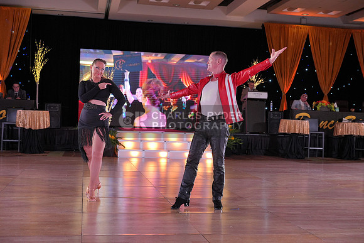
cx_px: 182
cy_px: 122
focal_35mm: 50
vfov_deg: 27.0
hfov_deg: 39.6
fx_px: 506
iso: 2000
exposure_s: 1/400
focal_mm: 50
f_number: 4.5
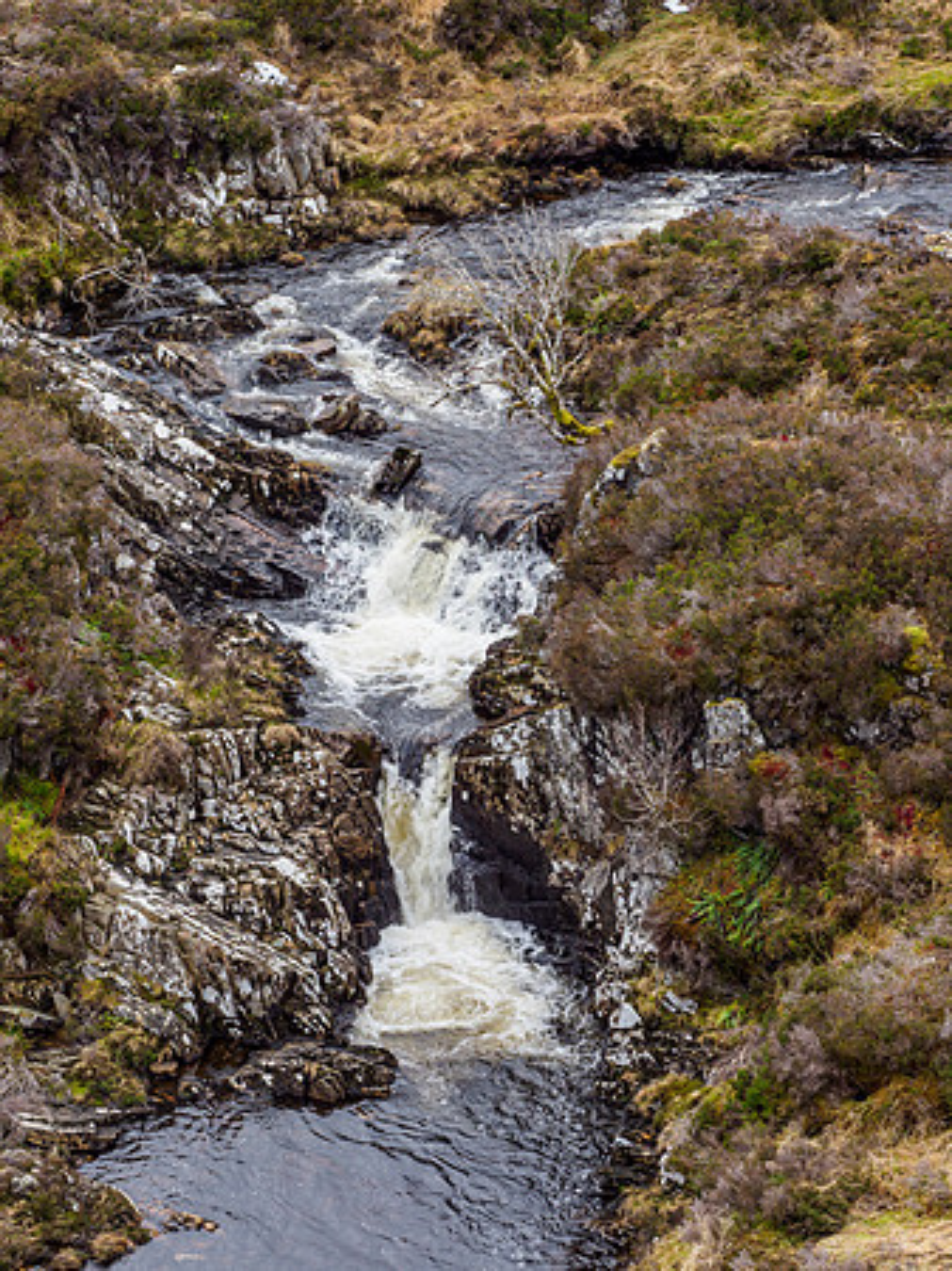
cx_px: 476
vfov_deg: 12.1
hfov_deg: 9.0
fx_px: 6019
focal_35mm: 164
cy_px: 636
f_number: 7.1
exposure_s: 1/60
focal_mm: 82
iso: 200
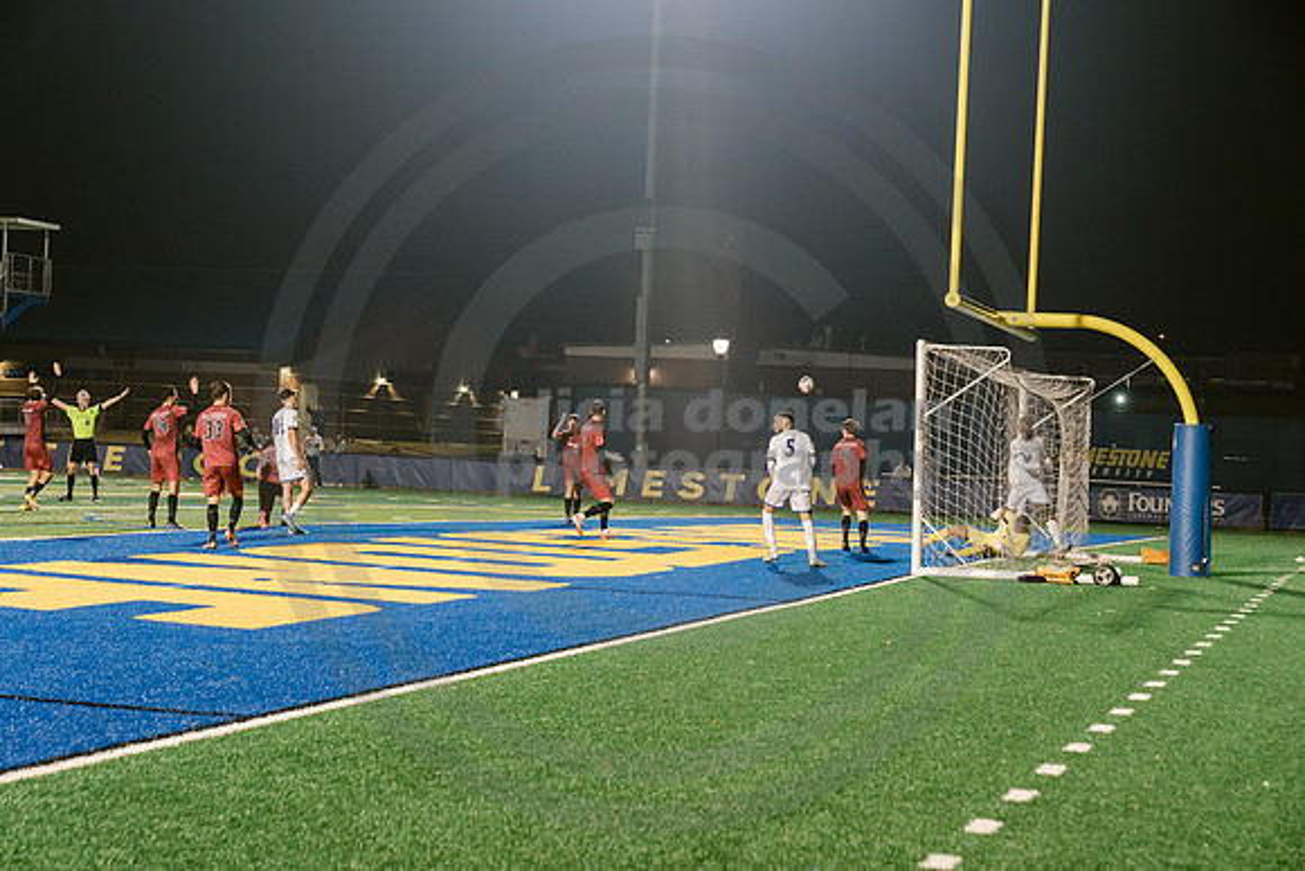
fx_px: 2538
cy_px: 436
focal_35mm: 70
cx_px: 652
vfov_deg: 19.5
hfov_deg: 28.8
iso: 2500
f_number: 4.5
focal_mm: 70
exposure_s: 1/200
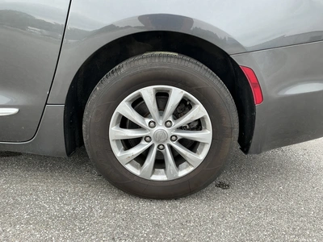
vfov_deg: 49.7
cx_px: 162
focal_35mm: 28
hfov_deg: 63.4
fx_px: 261
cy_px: 121
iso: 20
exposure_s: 1/135
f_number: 1.8
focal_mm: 3
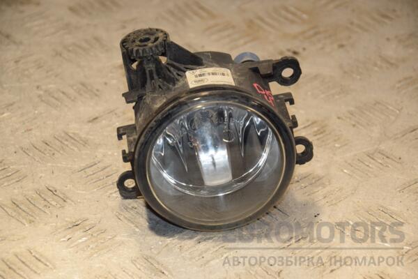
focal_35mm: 158
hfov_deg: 13.0
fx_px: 1829
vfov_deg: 8.7
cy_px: 140
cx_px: 209
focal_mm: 105
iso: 800
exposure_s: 1/200
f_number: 7.1
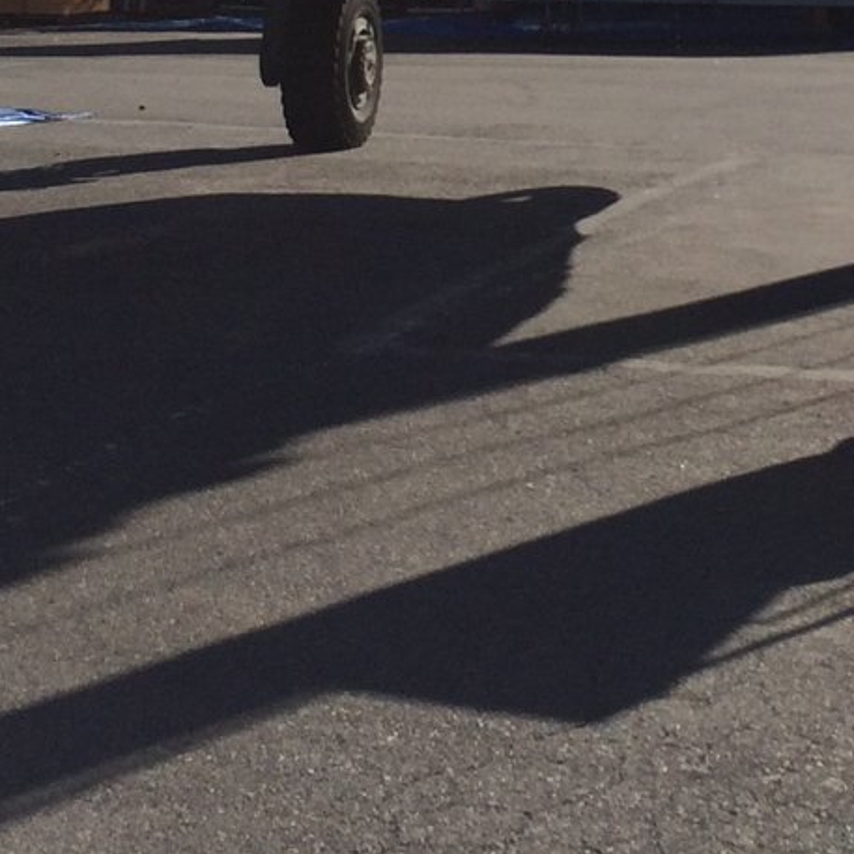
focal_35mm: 101
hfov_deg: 17.2
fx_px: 2819
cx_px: 561
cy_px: -140
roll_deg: +0.3
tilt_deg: -1.3
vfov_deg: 16.6
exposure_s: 1/3165
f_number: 2.2
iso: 32
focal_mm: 4.15
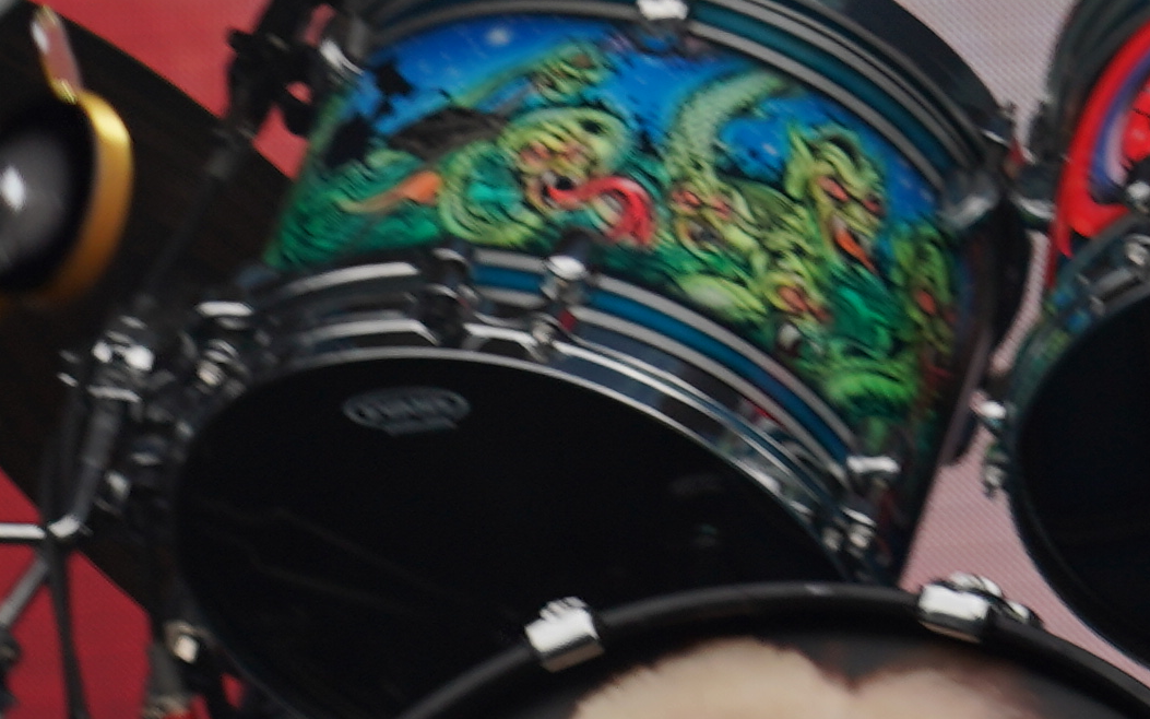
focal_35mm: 610
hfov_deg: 3.4
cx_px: -297
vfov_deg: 2.1
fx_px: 19117
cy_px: 1227
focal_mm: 105
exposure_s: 1/250
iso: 100
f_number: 5.6
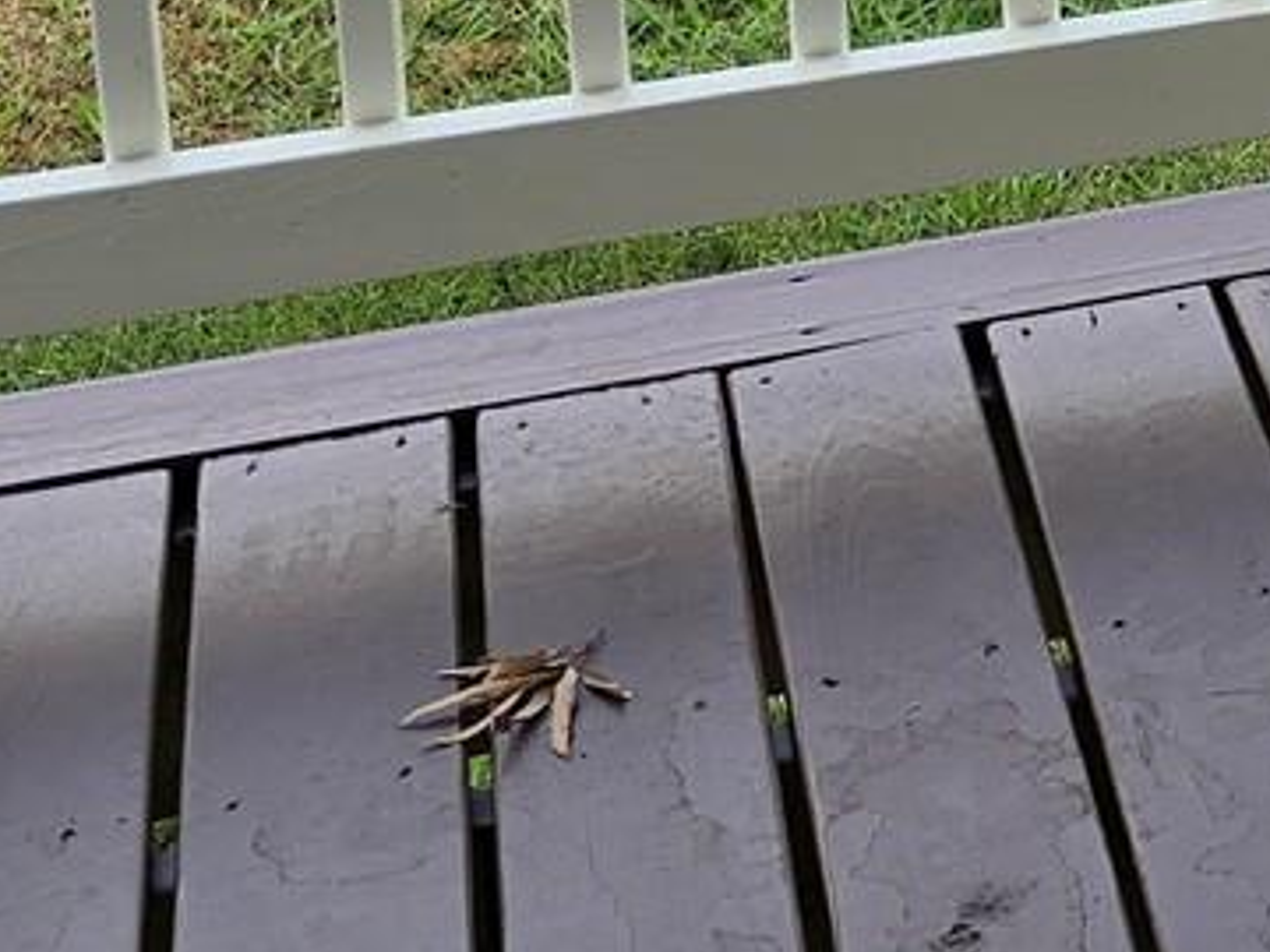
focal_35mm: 131
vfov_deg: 10.6
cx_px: 2730
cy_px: -822
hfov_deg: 12.7
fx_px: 4806
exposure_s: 1/190
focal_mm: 6.3
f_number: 1.7
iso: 12
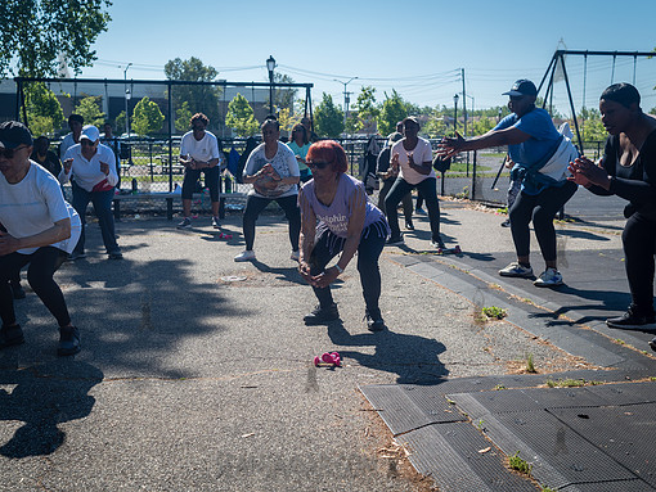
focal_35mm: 39
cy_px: 246
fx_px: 739
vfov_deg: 36.8
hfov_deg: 47.8
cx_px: 311
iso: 200
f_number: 4.5
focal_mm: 35
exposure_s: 1/1250
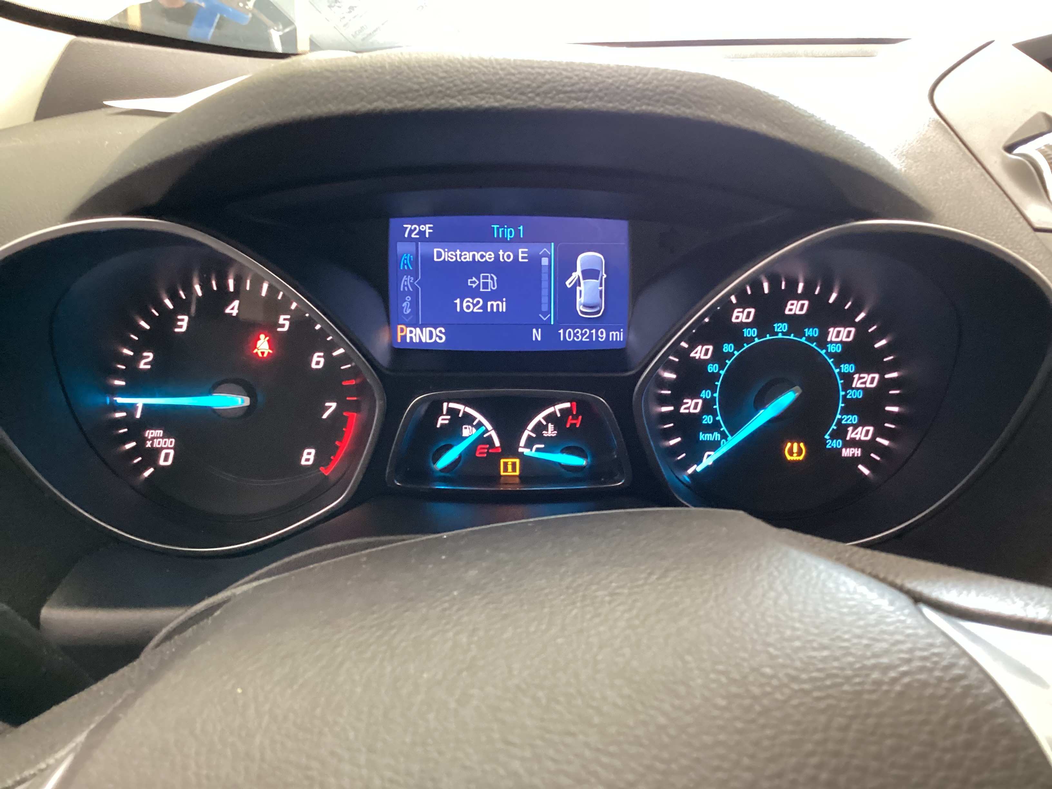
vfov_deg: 45.4
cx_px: 526
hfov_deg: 58.4
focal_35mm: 31
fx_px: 942
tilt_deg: -26.2
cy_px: 394
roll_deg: -1.5
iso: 320
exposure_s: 1/33
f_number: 2.4
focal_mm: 3.3
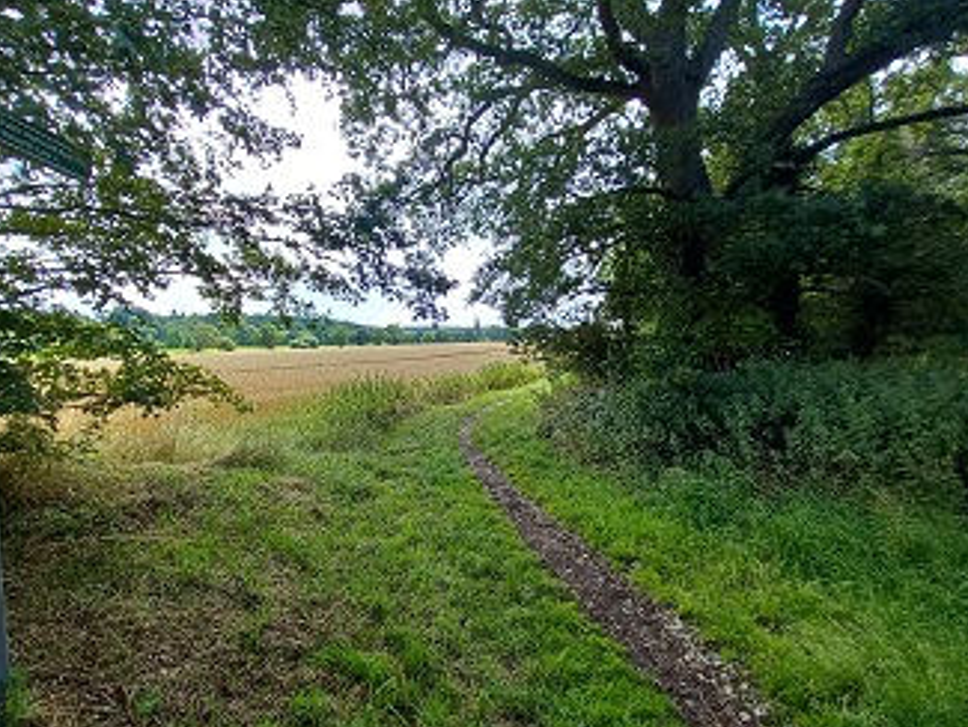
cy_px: 364
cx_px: 435
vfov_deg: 78.1
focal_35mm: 16
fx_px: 448
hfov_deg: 94.2
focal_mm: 1.13
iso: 40
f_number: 2.2
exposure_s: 1/181
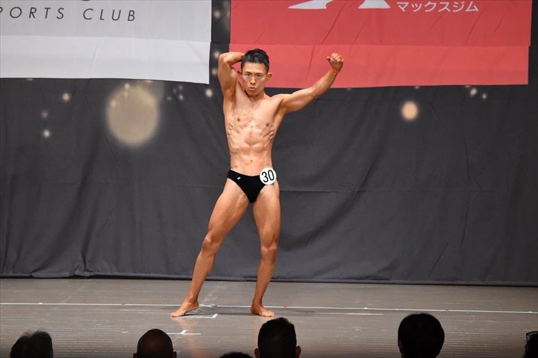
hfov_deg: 10.2
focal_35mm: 202
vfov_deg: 6.8
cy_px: 179
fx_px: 3017
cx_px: 269
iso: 6400
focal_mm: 135
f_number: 5.6
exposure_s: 1/400
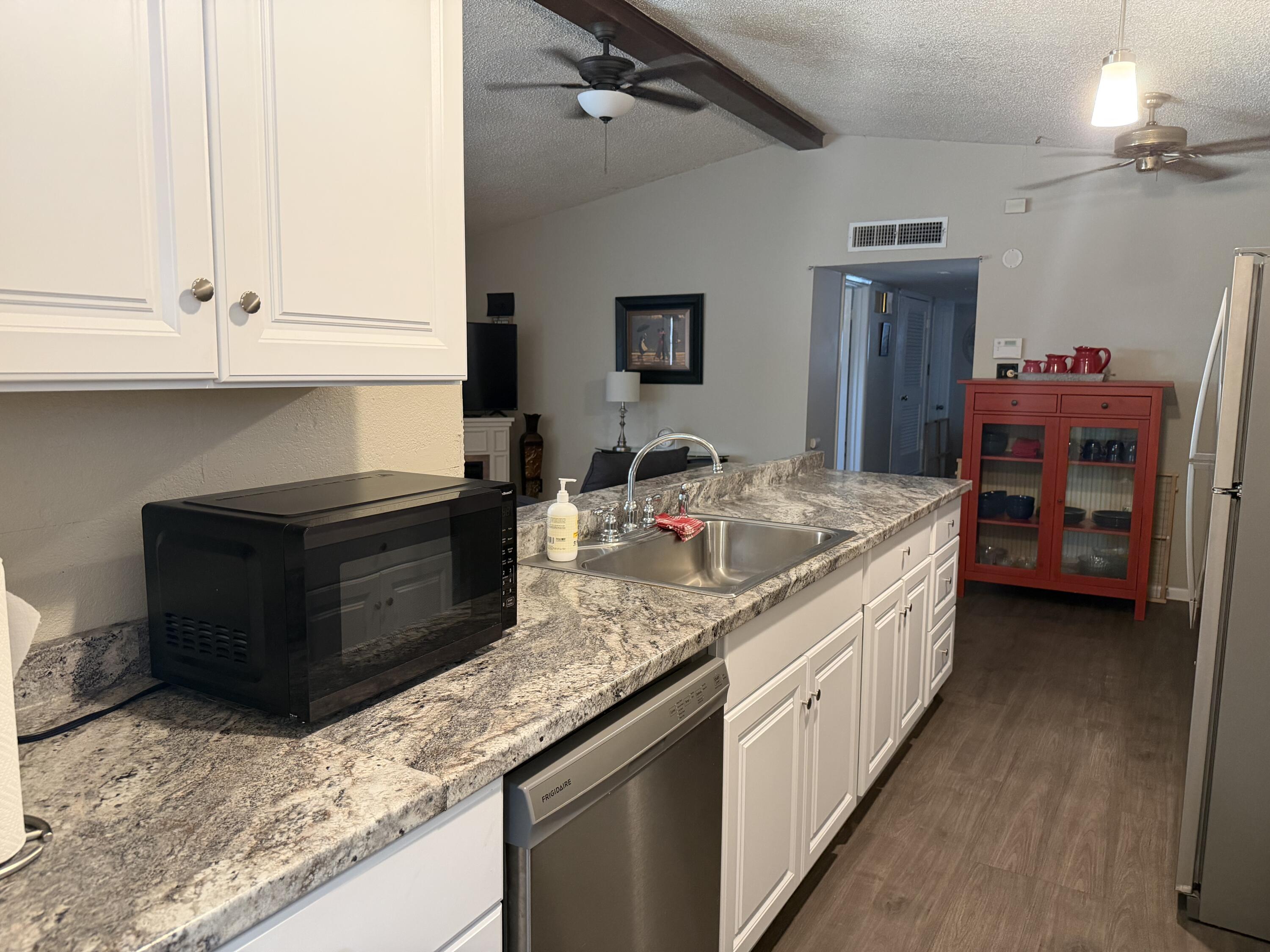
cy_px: 476
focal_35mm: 24
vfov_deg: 56.8
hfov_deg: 71.6
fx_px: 881
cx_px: 635
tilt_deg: -7.2
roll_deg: -0.6
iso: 400
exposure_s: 1/60
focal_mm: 6.76
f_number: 1.78
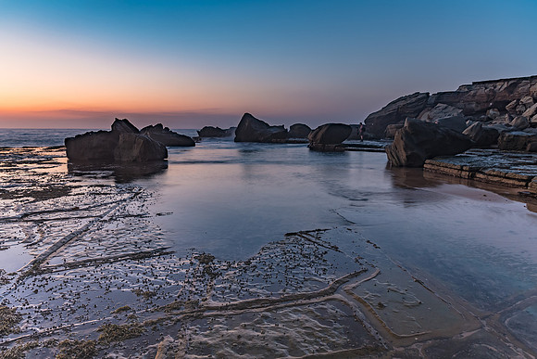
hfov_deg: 73.3
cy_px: 180
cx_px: 268
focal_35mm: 24
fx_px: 361
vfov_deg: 52.8
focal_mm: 16
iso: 100
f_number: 5
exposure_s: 1.6
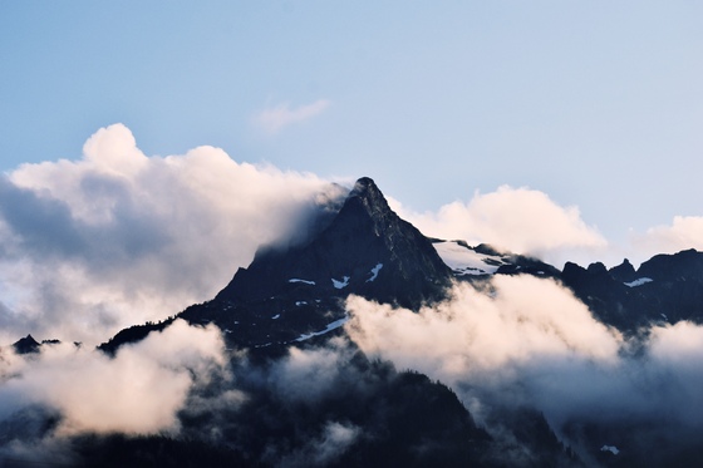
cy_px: 234
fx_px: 2518
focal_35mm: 129
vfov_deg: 10.6
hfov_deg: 15.9
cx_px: 352
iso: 200
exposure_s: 1/1000
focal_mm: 86
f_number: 9
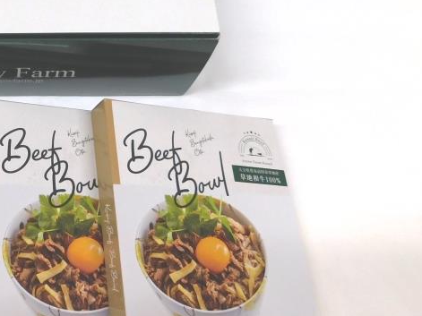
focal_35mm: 50
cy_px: 110
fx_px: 609
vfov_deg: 28.9
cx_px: -3
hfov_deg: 34.6
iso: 125
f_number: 3
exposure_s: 1/50
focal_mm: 4
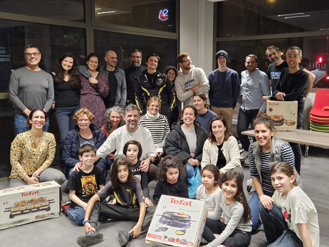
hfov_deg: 48.9
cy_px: 109
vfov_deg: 37.7
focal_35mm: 38
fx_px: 361
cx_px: 178
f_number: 1.8
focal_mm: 5.4
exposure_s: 1/100
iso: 640
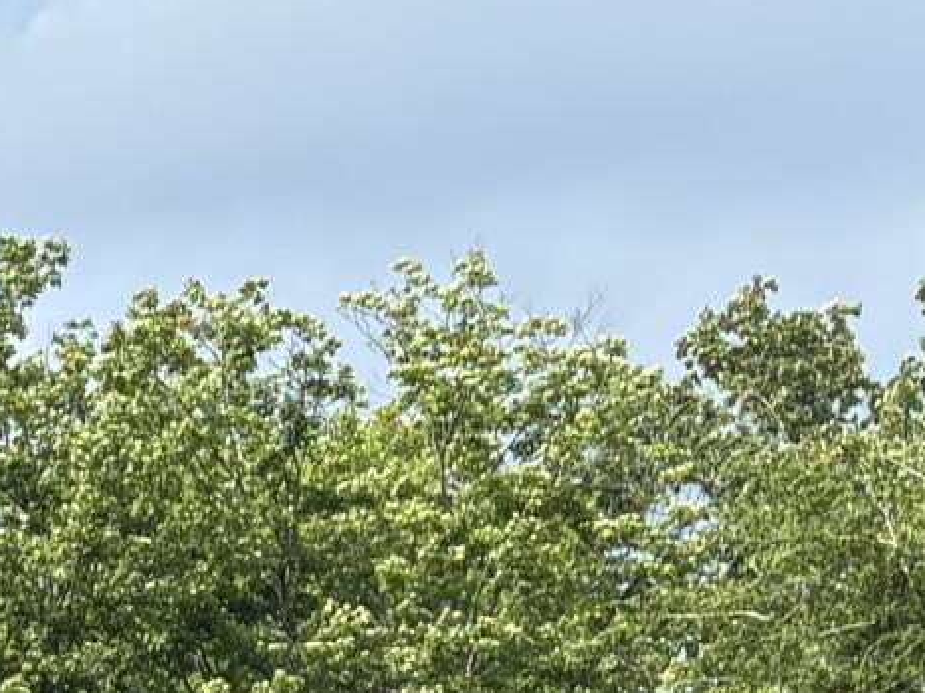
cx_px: -1159
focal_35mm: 167
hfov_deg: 10.5
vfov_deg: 7.9
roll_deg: +2.6
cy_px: 1901
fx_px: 4461
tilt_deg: -4.6
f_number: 1.6
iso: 64
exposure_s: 1/2012
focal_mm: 5.96
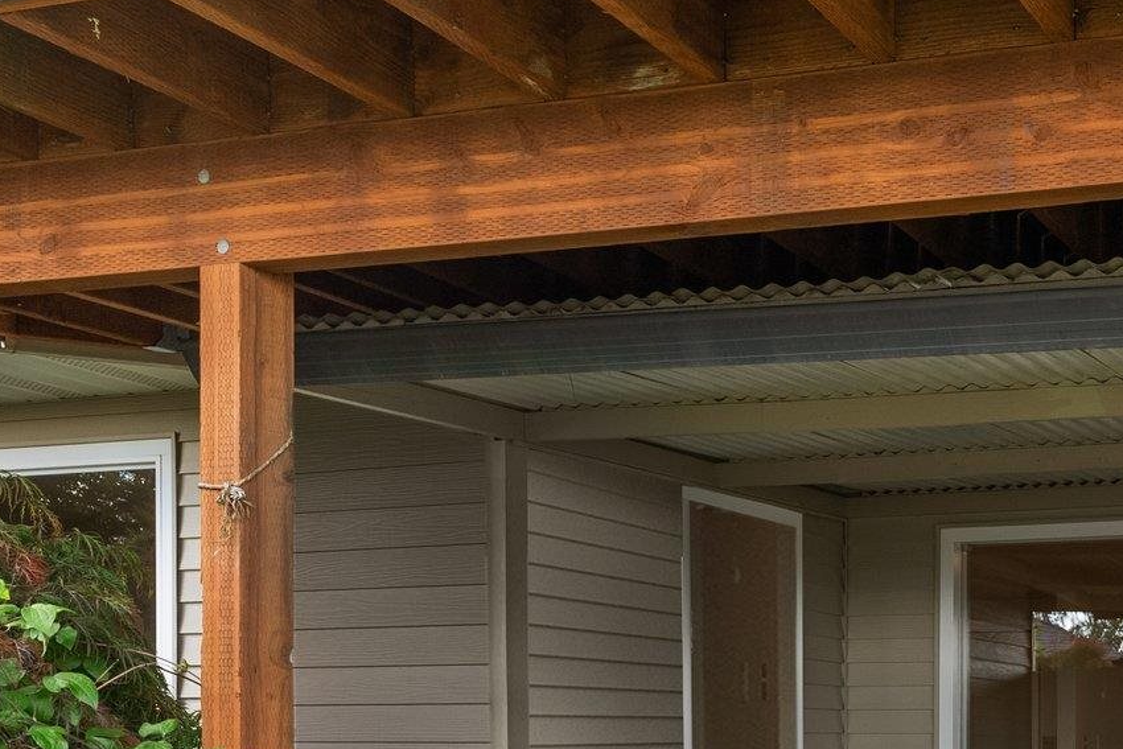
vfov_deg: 24.3
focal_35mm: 53
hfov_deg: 34.9
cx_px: 1050
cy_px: 755
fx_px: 1653
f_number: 8
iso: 400
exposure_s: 1/13
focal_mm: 22
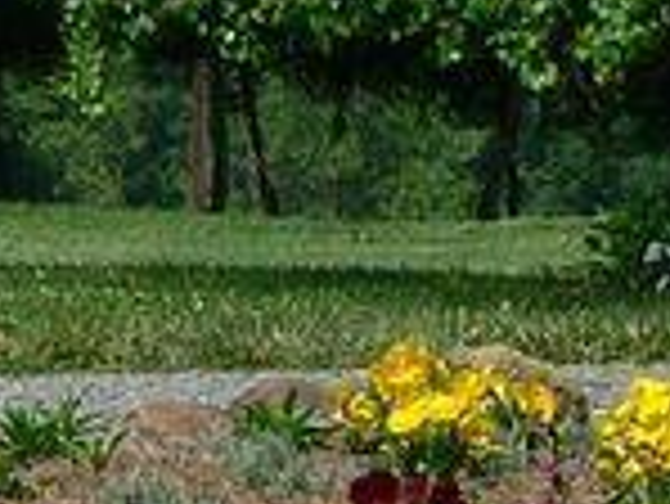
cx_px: 558
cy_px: 801
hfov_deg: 3.7
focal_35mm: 542
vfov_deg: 2.7
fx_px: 10499
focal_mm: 16.5
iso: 80
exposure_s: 1/400
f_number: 5.2
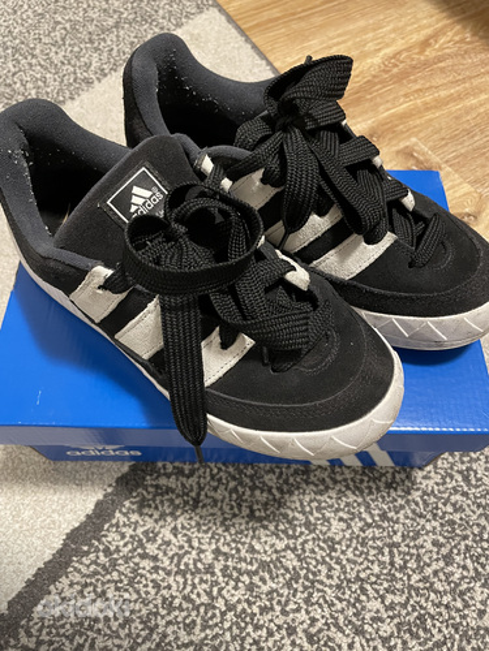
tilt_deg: -61.1
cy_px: 326
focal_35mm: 26
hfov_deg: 53.1
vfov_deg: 67.3
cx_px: 244
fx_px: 490
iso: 500
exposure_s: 1/33
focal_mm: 4.2
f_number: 1.6
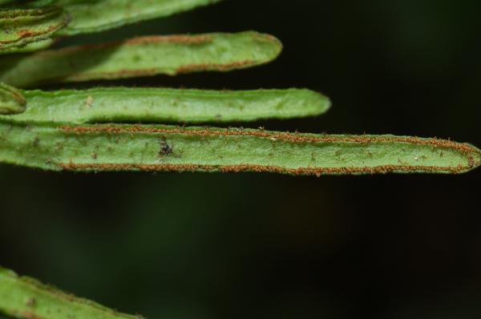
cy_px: 160
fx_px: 1201
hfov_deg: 22.7
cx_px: 240
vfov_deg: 15.1
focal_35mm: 90
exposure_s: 1/60
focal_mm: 60
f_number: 18
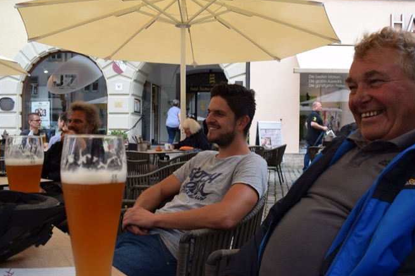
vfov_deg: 39.9
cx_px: 231
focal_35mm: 33
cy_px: 151
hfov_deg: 57.1
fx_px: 380
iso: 400
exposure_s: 1/200
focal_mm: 18
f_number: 7.1
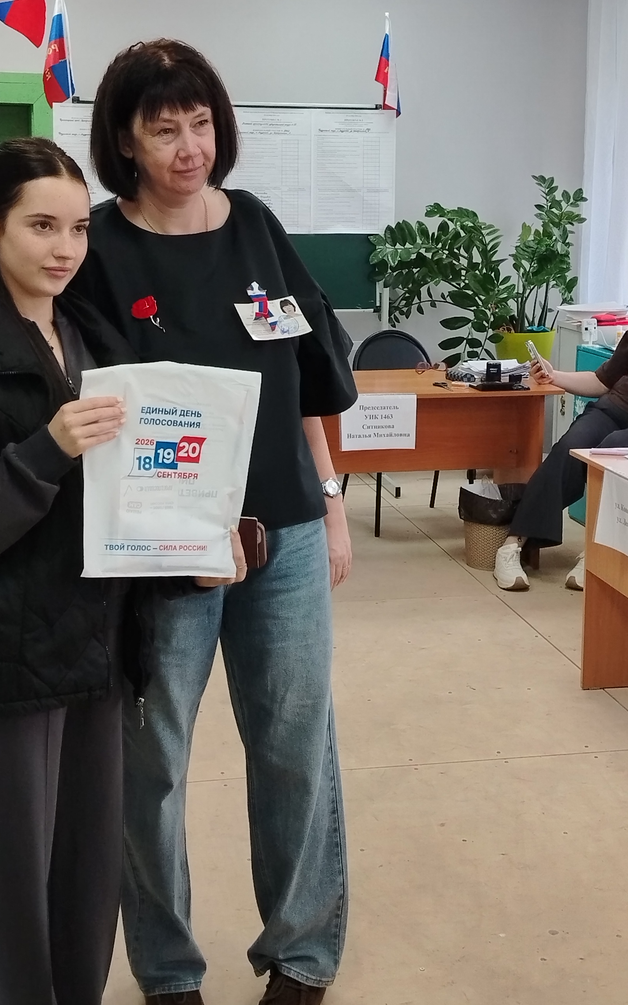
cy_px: 430
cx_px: 325
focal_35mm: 54
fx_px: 1479
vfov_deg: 37.5
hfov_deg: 24.0
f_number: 1.75
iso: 263
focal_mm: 5.25
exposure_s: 1/100
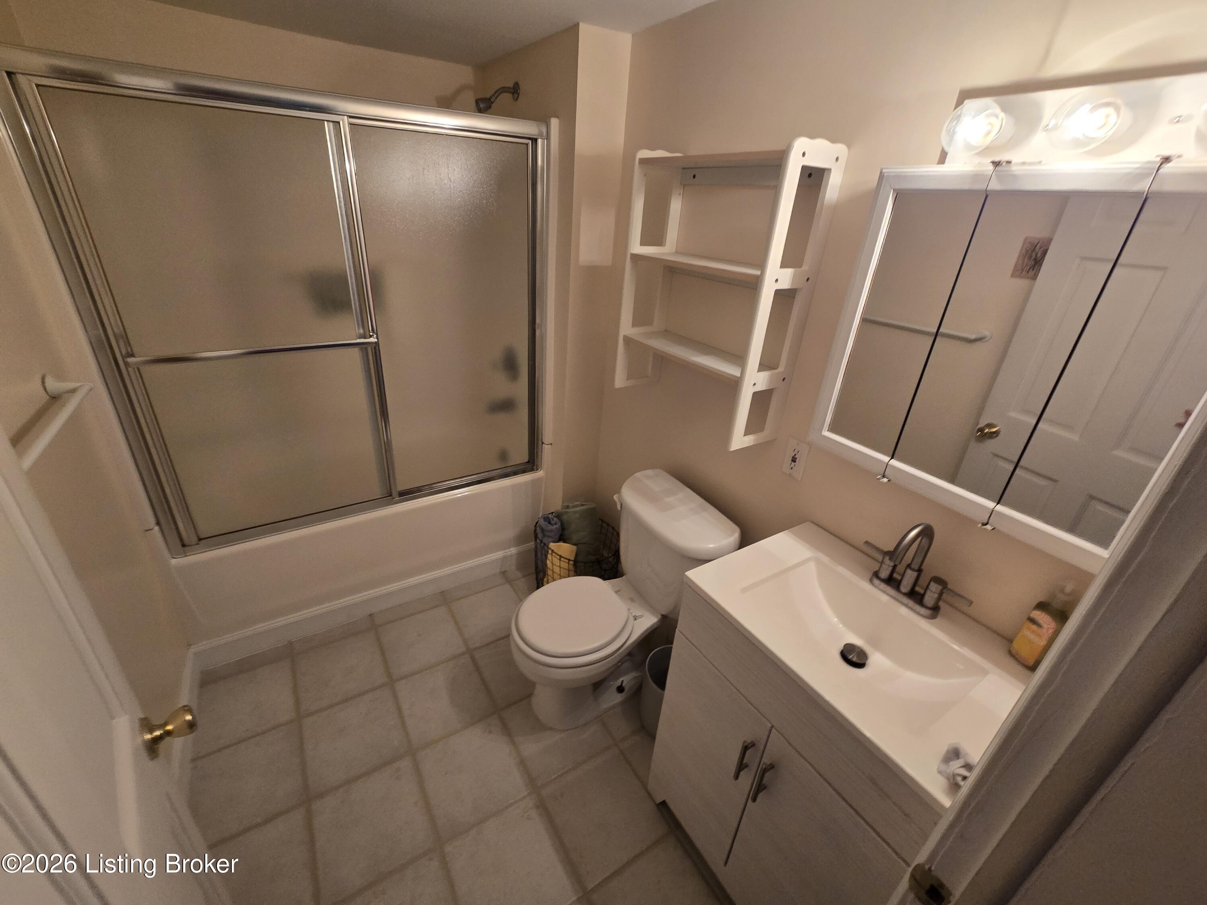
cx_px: 604
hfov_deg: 106.2
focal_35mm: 13
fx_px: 453
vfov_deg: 89.9
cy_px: 452
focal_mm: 2.2
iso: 200
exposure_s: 1/60
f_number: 2.2
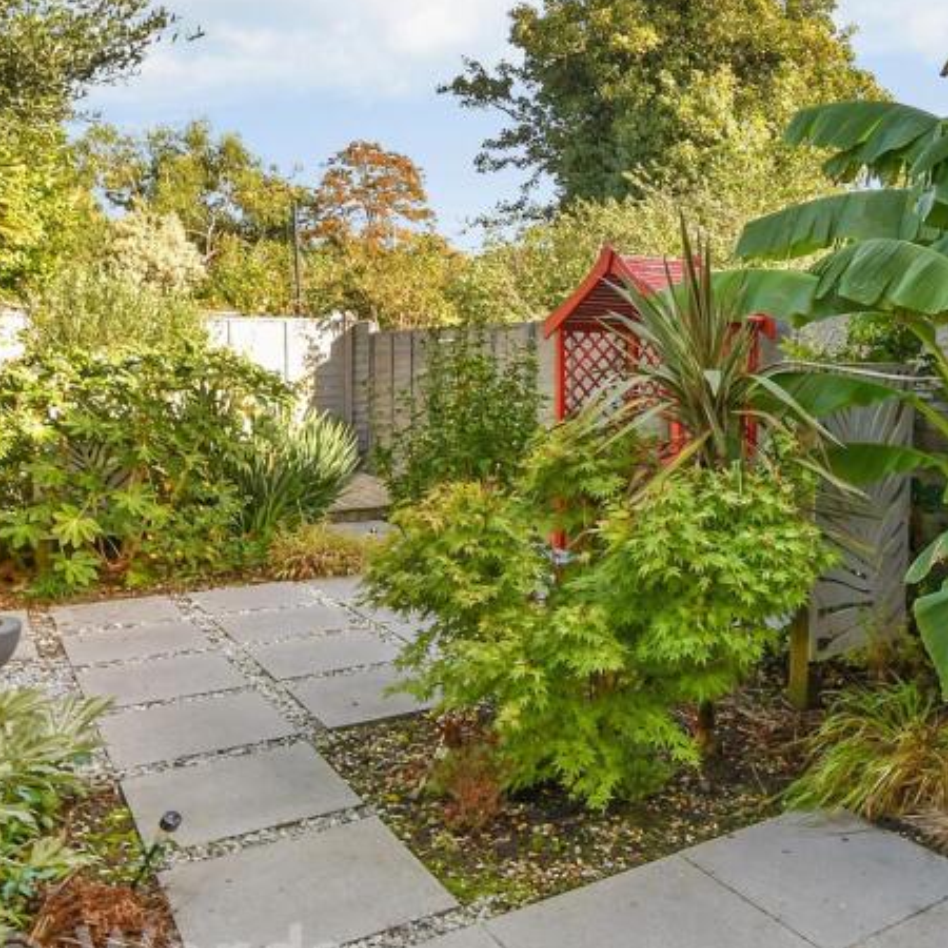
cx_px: 680
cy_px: 469
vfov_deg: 55.6
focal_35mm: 29
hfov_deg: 53.7
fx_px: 899
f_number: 8
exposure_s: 1/60
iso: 160
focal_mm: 10
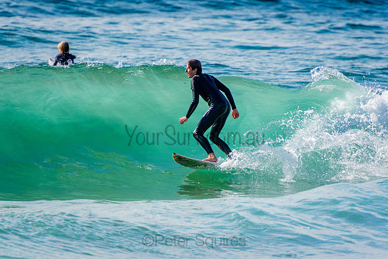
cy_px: 130
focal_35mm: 600
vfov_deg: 2.3
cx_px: 194
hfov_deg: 3.4
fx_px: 6468
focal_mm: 400
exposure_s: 1/2000
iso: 320
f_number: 5.6
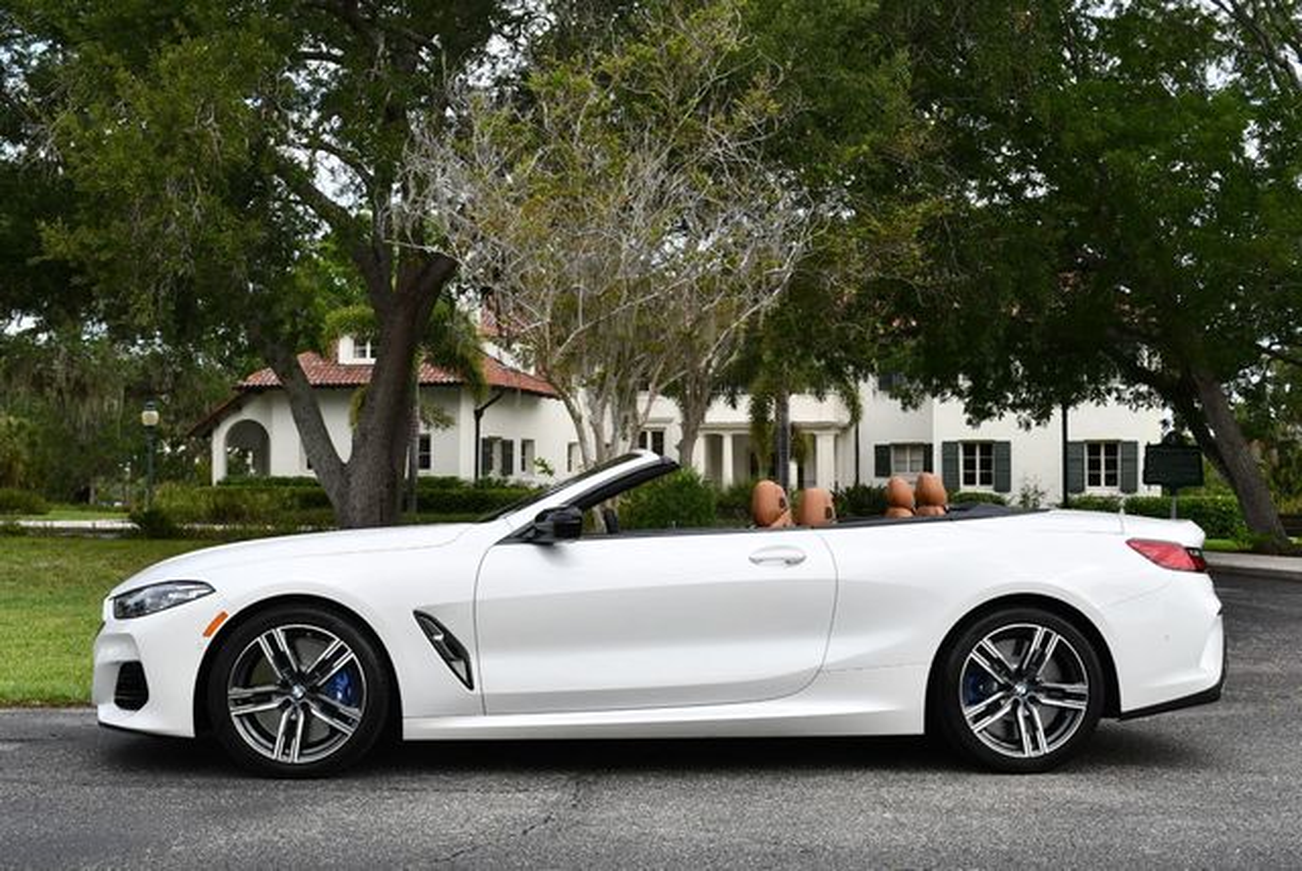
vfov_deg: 28.1
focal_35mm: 48
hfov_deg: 41.1
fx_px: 1738
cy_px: 436
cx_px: 651
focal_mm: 24
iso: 180
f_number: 8
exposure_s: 1/250
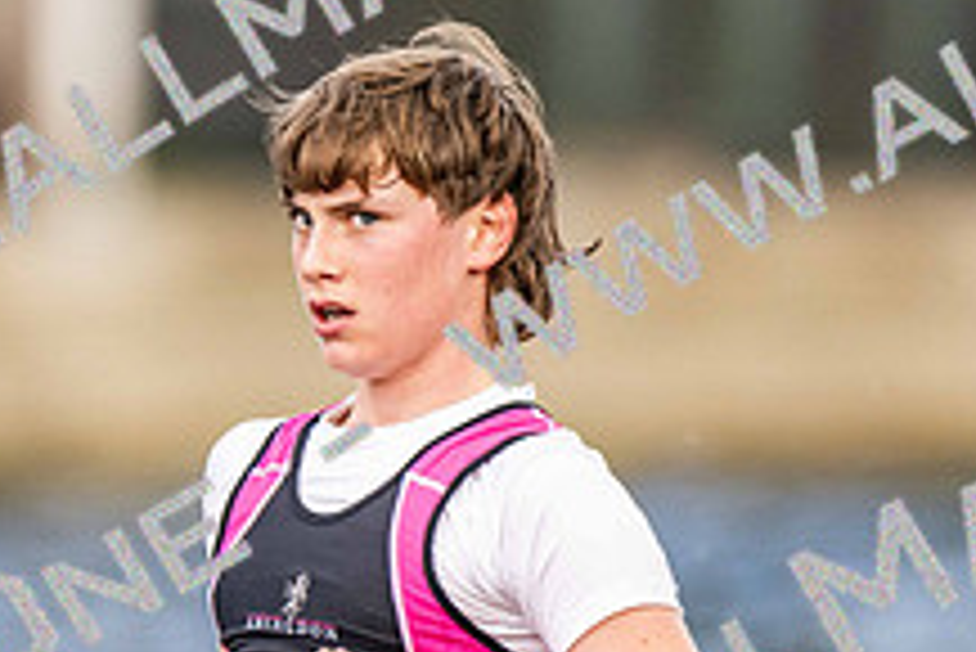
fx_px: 43568
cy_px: 465
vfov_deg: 0.9
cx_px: 117
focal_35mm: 1606
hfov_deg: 1.3
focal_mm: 600
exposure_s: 1/2500
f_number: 4
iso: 900
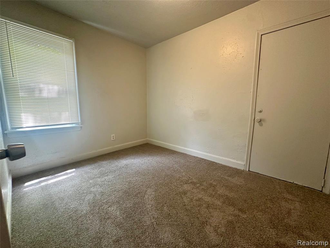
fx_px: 133
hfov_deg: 102.1
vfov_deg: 85.7
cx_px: 165
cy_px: 124
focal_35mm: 14
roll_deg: -0.4
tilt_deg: -7.1
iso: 500
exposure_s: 1/60
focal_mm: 2.22
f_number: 2.2
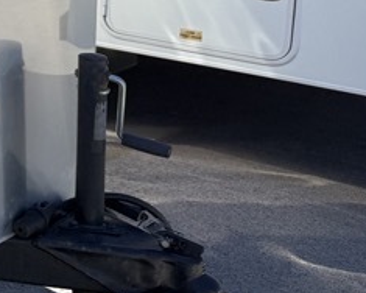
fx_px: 1105
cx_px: -421
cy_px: -112
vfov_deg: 14.3
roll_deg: -0.3
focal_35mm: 102
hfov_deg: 14.6
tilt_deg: -7.6
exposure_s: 1/2370
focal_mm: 6.76
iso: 100
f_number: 1.78
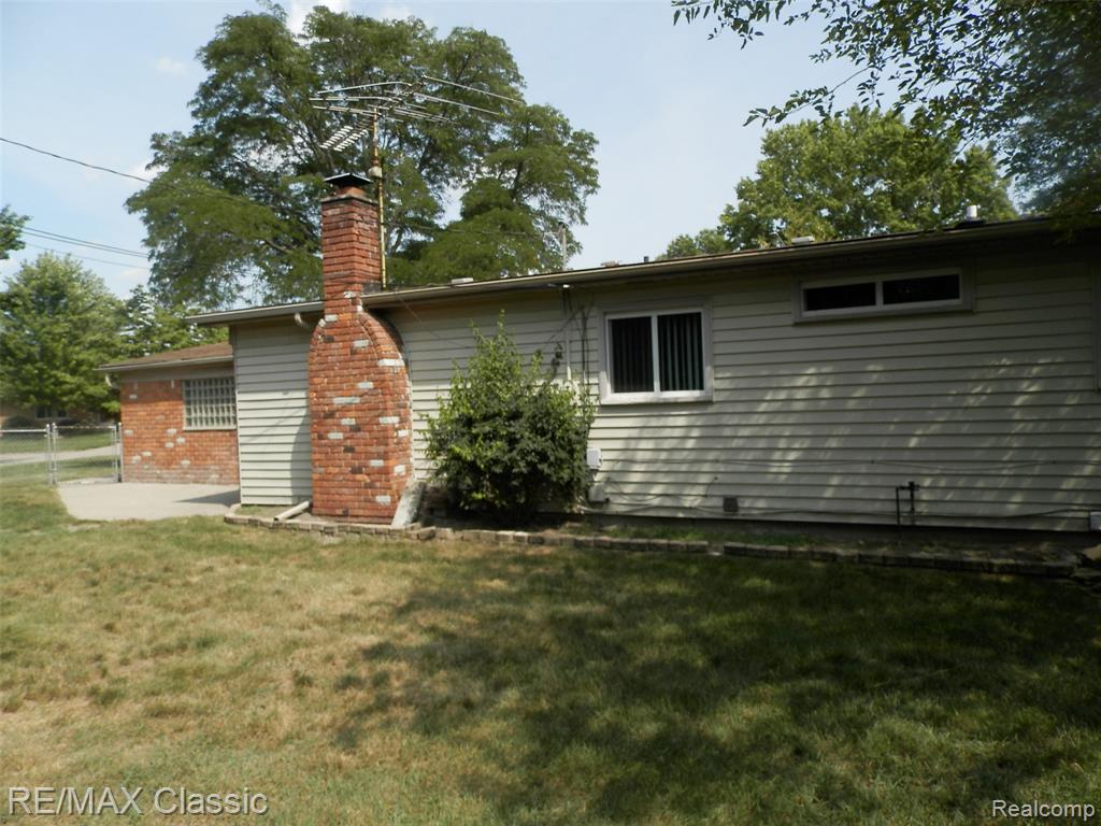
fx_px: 795
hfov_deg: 69.4
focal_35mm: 25
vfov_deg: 54.9
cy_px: 413
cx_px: 550
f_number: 3.1
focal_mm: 4.5
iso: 80
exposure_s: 1/800
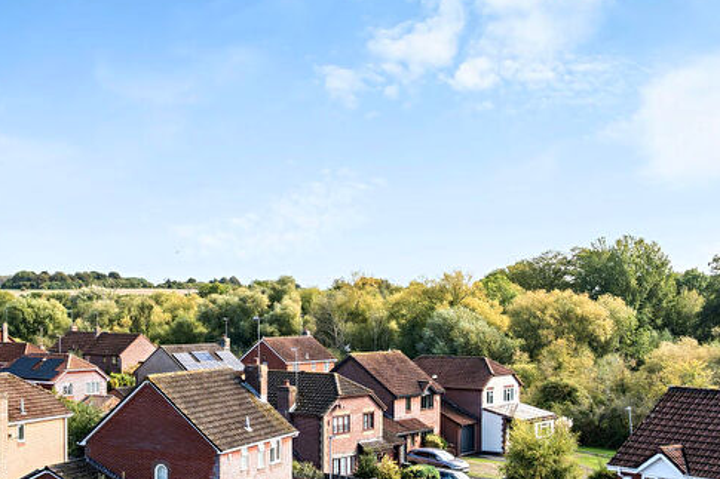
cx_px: 278
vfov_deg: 25.8
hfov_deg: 38.0
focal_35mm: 52
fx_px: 1040
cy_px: 326
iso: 400
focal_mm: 24
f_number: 8
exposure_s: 1/200
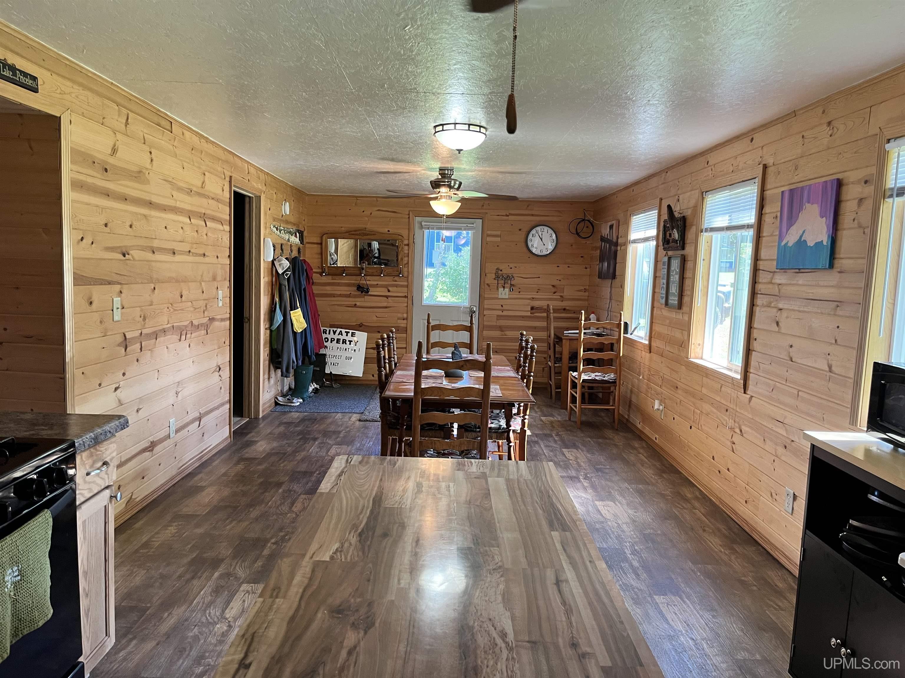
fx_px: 680
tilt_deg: -7.1
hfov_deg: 67.3
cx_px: 452
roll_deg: -1.7
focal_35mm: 26
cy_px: 339
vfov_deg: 53.1
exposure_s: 1/60
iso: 100
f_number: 1.6
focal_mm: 5.1
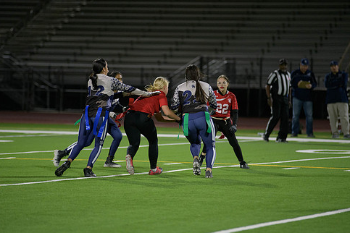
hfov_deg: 8.6
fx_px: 2333
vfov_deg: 5.7
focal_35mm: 240
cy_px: 105
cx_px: 168
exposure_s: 1/640
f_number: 2.8
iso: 2500
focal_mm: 200
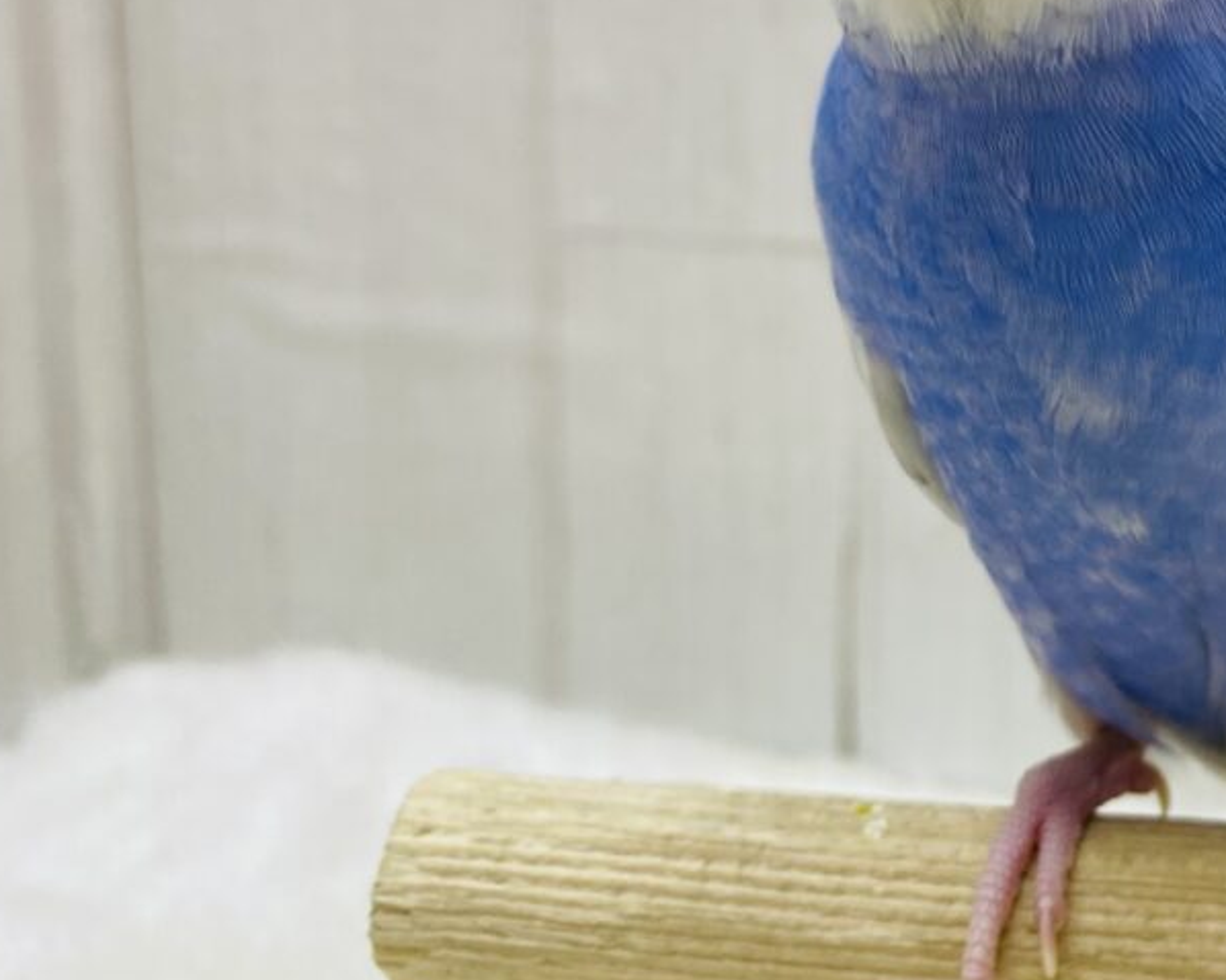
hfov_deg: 34.8
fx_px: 1777
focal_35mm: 49
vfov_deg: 29.7
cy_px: 121
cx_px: 1201
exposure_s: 1/100
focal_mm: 4.25
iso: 80
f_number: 1.8
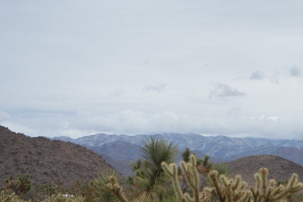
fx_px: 1076
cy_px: 127
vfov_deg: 10.7
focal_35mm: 128
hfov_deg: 16.0
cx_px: 223
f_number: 7.1
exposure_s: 1/2000
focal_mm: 55
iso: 400
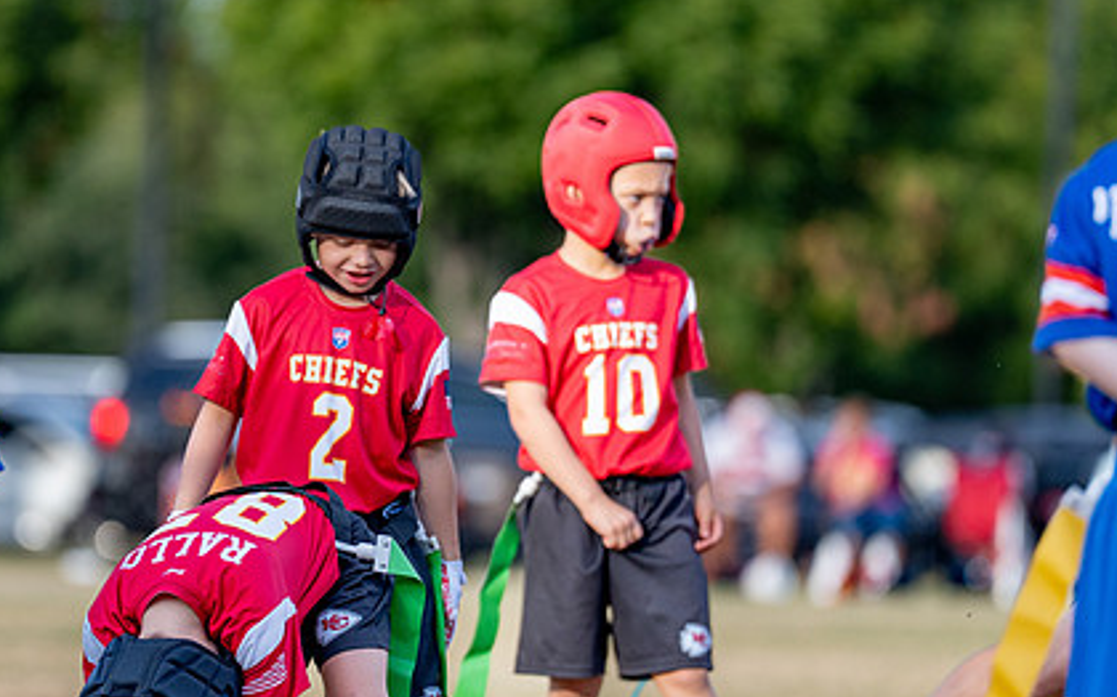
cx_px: 393
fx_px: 12262
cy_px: 413
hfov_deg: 5.2
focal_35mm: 403
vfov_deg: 3.3
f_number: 2.8
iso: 250
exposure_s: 1/2000
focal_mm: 200
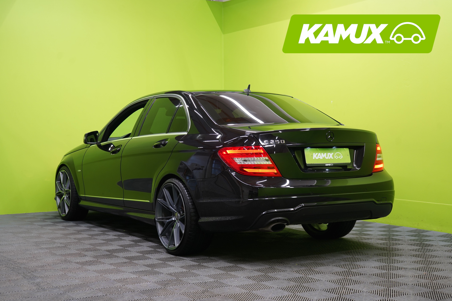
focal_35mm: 52
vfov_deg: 26.0
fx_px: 653
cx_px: 226
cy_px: 150
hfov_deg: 38.2
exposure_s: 1/25
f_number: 5
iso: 400
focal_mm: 52
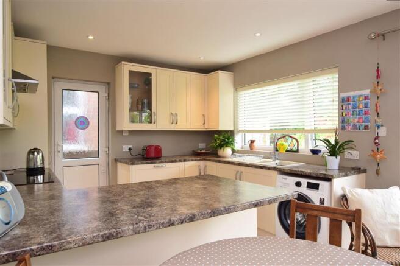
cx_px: 200
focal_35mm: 22
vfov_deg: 56.1
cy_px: 133
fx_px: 250
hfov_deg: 77.3
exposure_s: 1/50
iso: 400
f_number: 8
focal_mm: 15
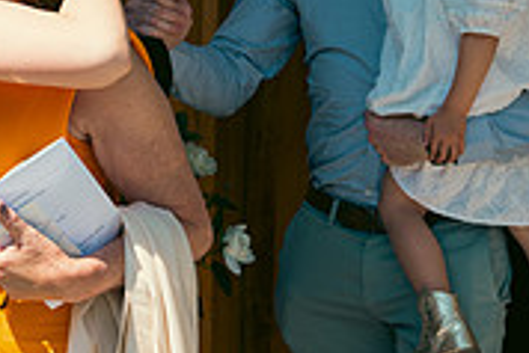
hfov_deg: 16.2
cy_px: -7
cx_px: 15
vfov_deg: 11.0
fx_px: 1824
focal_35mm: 124
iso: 100
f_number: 3.5
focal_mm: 38
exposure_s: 1/800
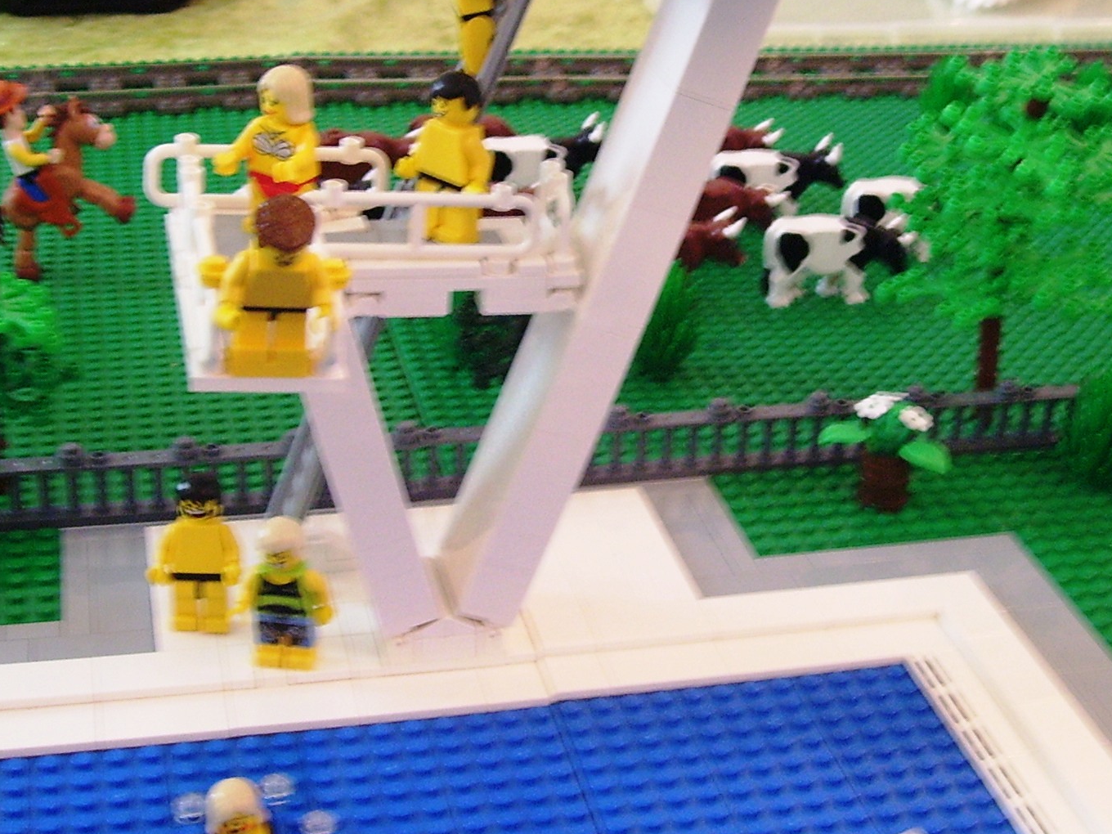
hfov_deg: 31.6
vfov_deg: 24.0
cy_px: 317
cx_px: 636
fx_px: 1960
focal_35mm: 61
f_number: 2.7
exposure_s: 1/10
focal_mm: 6
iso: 160
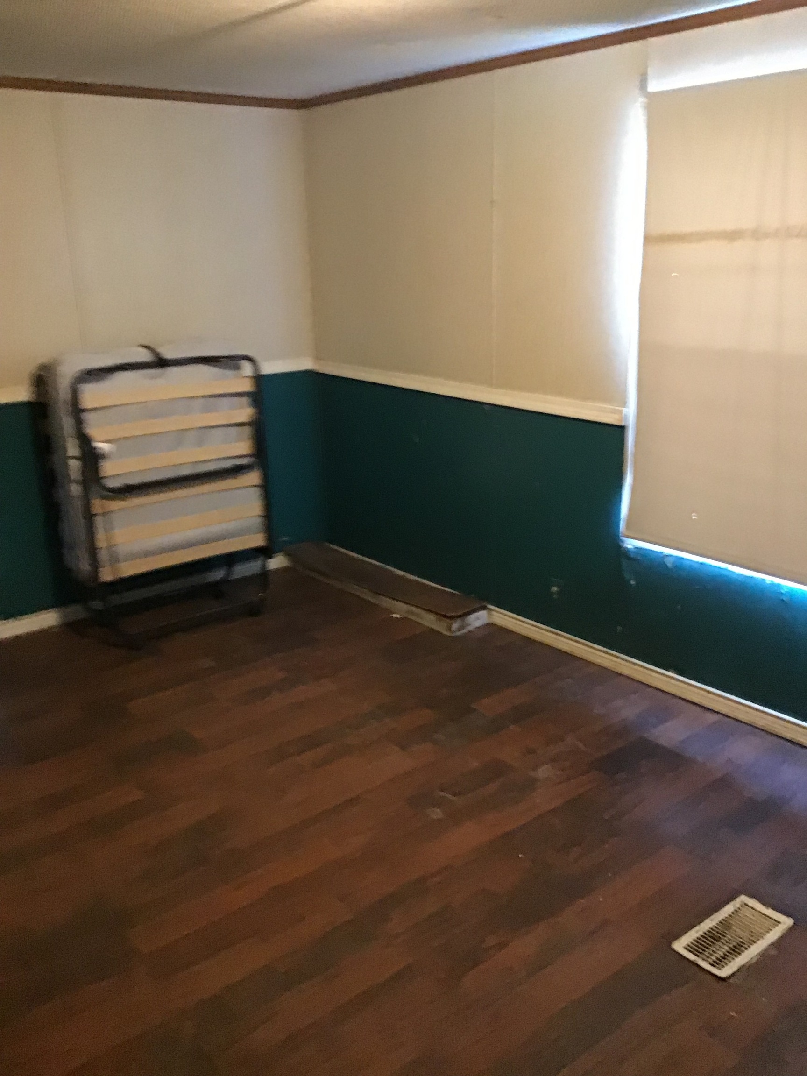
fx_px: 964
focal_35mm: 31
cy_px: 538
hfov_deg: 45.4
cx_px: 404
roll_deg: +4.2
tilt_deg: -16.7
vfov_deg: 58.4
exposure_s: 1/15
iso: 320
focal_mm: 3.3
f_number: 2.4
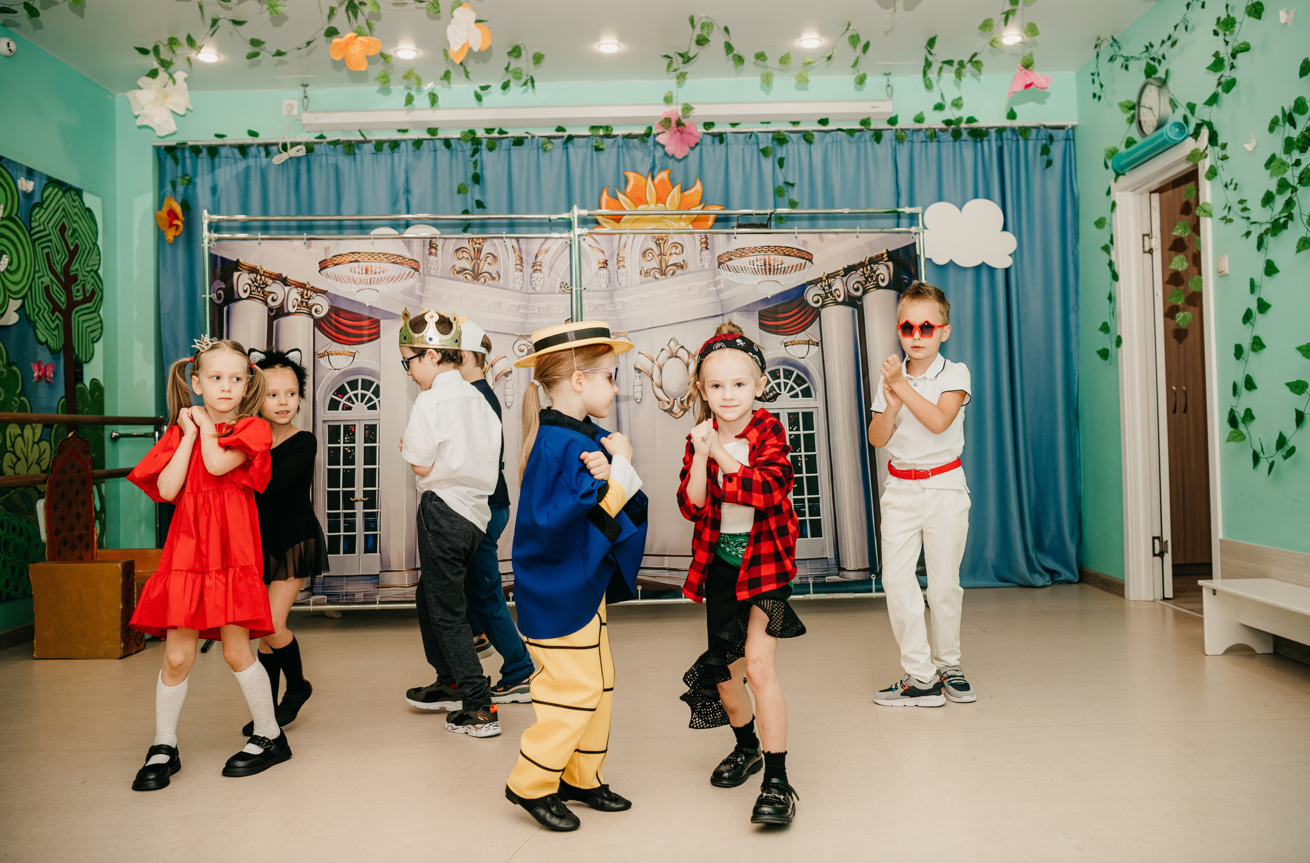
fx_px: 1158
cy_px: 415
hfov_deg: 59.0
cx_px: 672
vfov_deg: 40.9
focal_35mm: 32
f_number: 4
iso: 200
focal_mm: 31
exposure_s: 1/160
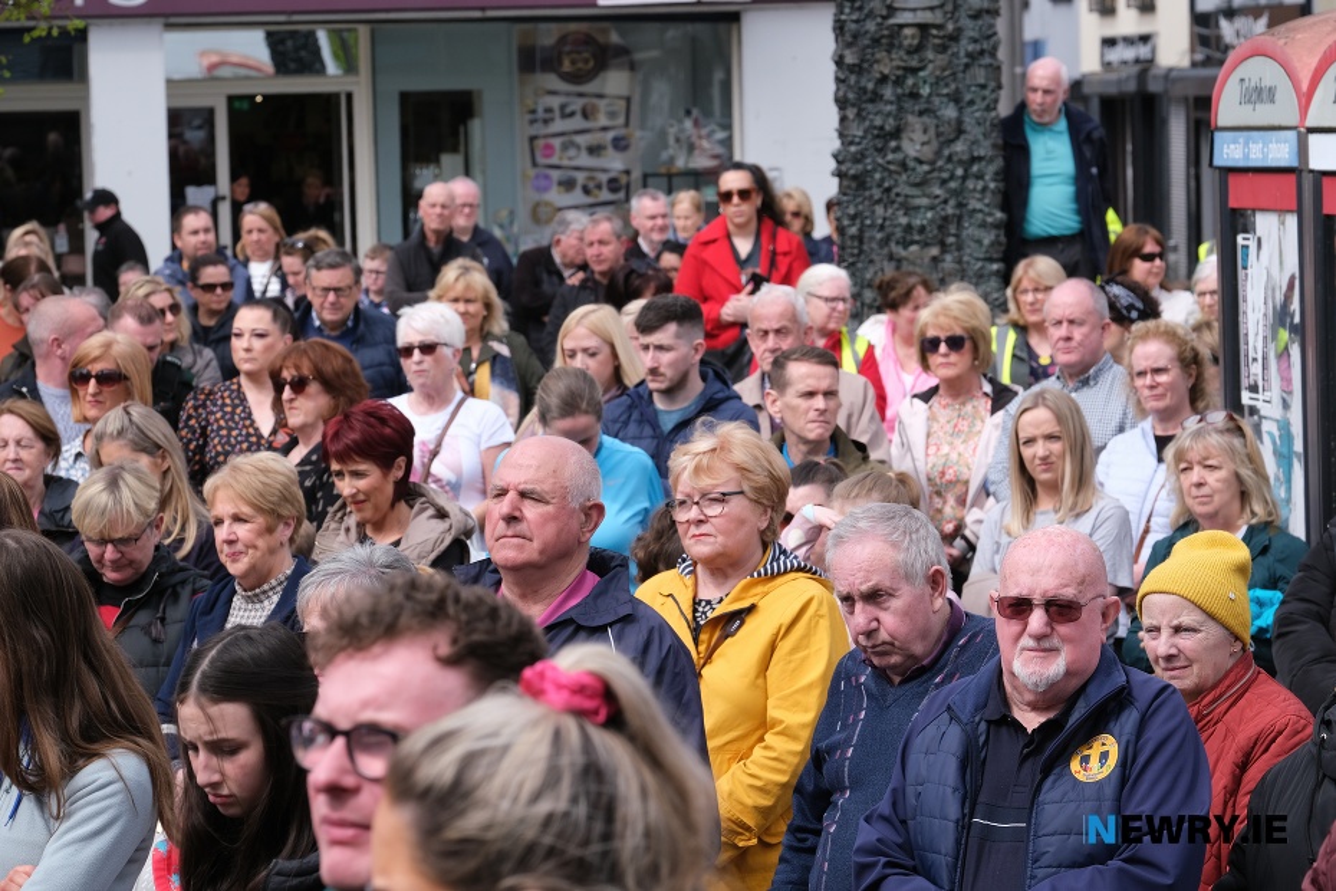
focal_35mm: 136
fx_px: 5047
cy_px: 446
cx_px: 668
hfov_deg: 15.1
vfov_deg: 10.1
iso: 400
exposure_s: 1/500
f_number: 8
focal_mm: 90.6
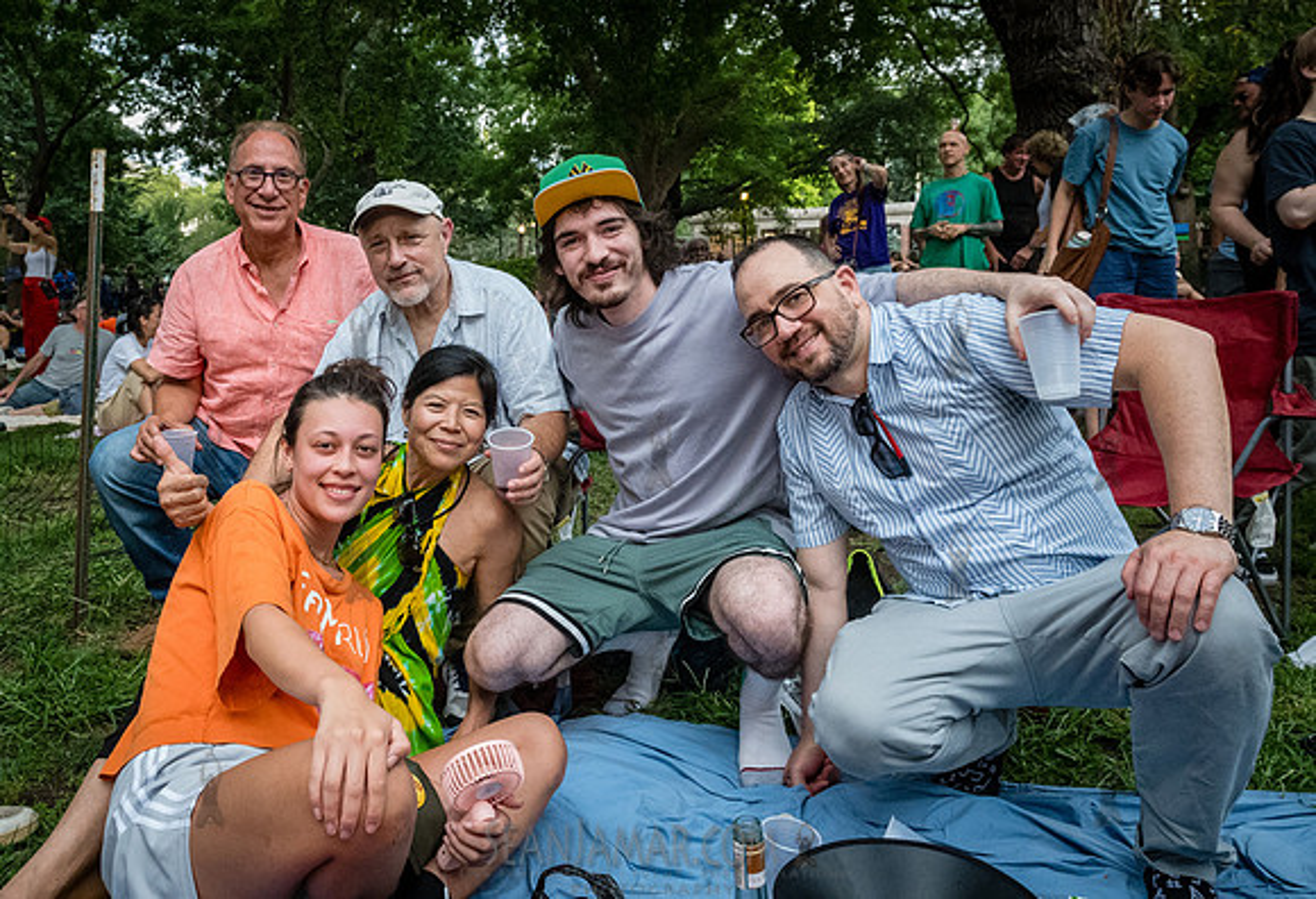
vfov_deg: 44.0
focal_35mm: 30
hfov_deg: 61.2
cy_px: 347
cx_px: 547
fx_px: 1103
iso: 8000
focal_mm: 24
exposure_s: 1/160
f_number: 8
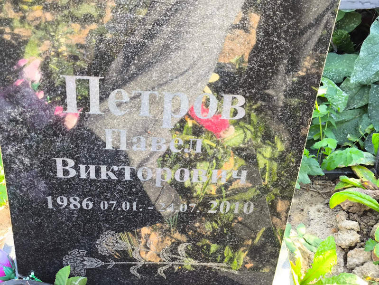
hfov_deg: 38.2
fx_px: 548
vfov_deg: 29.1
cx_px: 190
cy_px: 142
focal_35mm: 50
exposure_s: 1/100
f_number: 1.7
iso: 80
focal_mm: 4.71
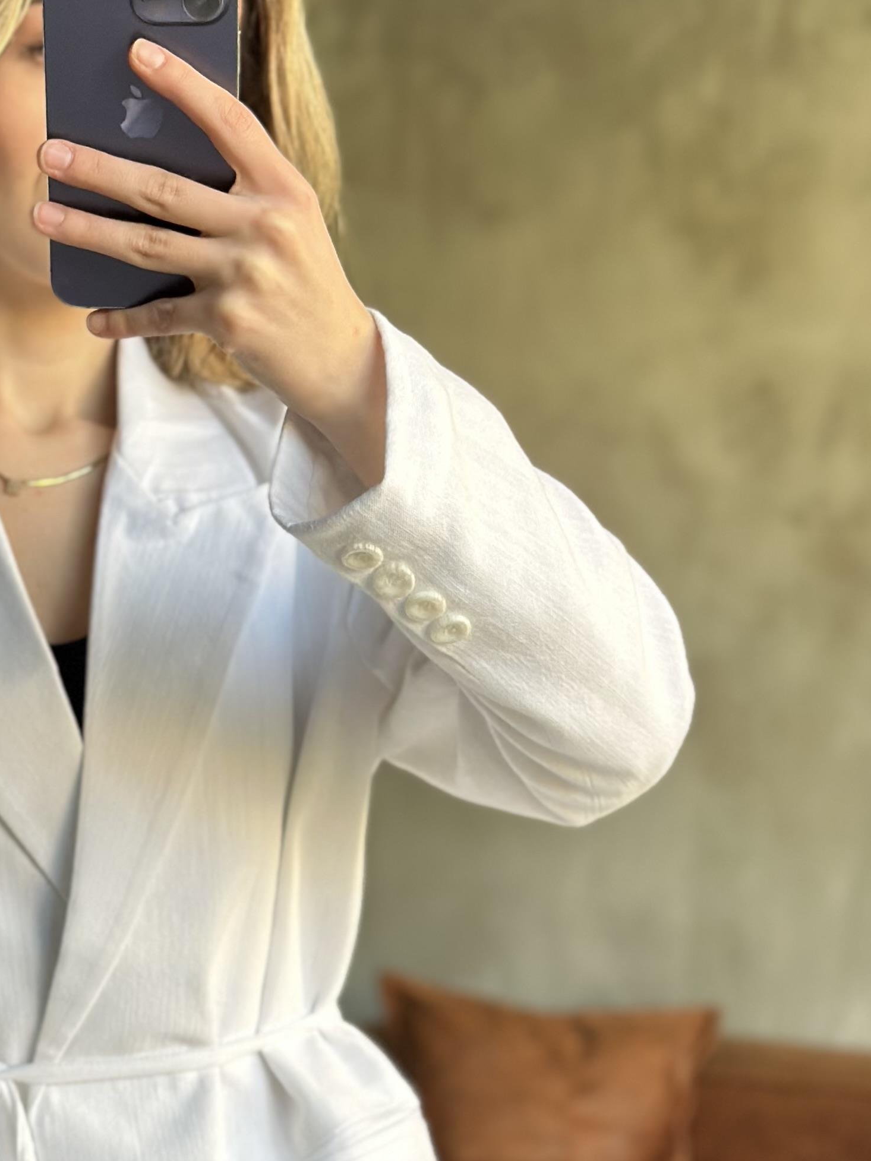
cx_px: 146
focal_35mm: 99
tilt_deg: -24.4
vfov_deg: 19.7
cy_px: 850
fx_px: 3322
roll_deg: -0.5
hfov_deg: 14.8
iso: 125
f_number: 1.78
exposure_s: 1/67
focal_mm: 6.86
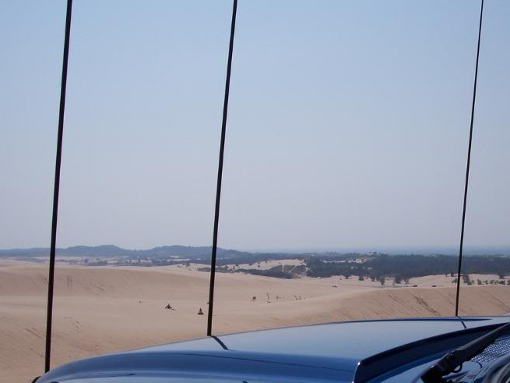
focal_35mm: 61
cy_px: 263
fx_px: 899
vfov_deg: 23.9
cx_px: 317
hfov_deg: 31.6
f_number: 5.6
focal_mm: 8
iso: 100
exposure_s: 1/1500
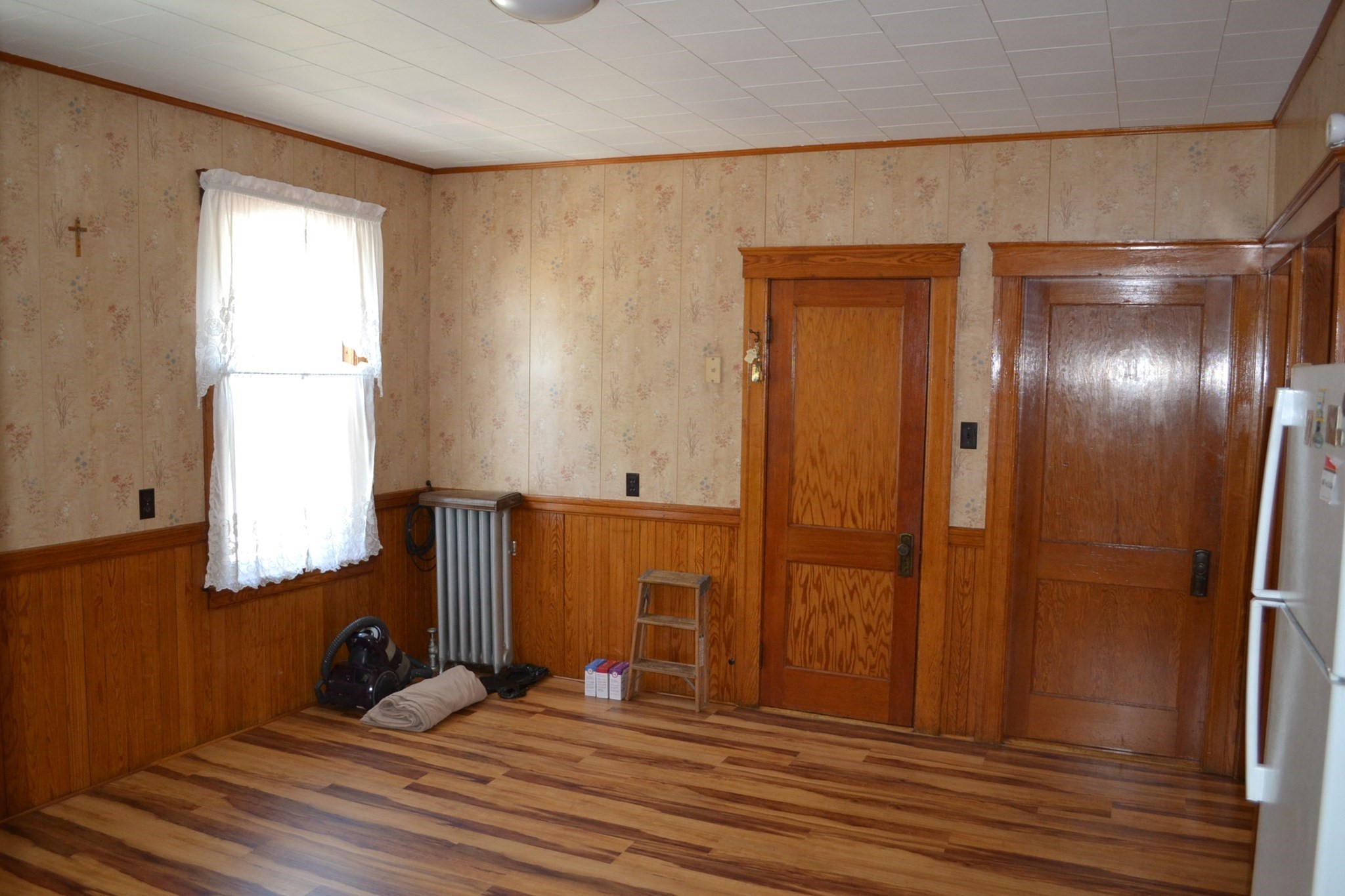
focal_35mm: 27
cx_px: 672
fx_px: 1009
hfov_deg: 67.4
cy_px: 448
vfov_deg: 47.9
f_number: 3.5
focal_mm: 18
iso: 800
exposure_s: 1/60
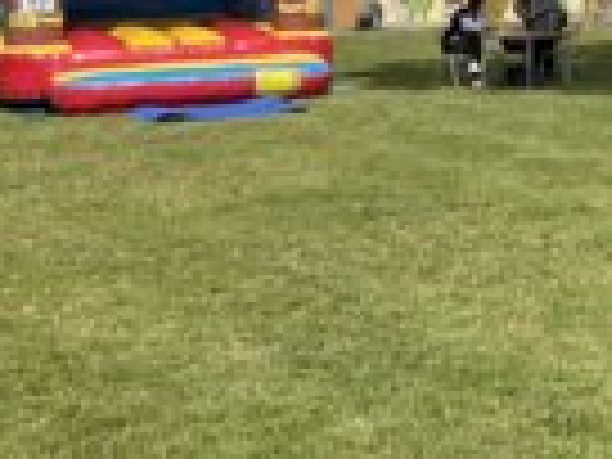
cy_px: -90
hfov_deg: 21.9
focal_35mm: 85
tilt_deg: +1.6
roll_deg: -0.2
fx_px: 1503
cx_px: 657
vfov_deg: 16.6
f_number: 1.8
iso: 16
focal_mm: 3
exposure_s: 1/2058
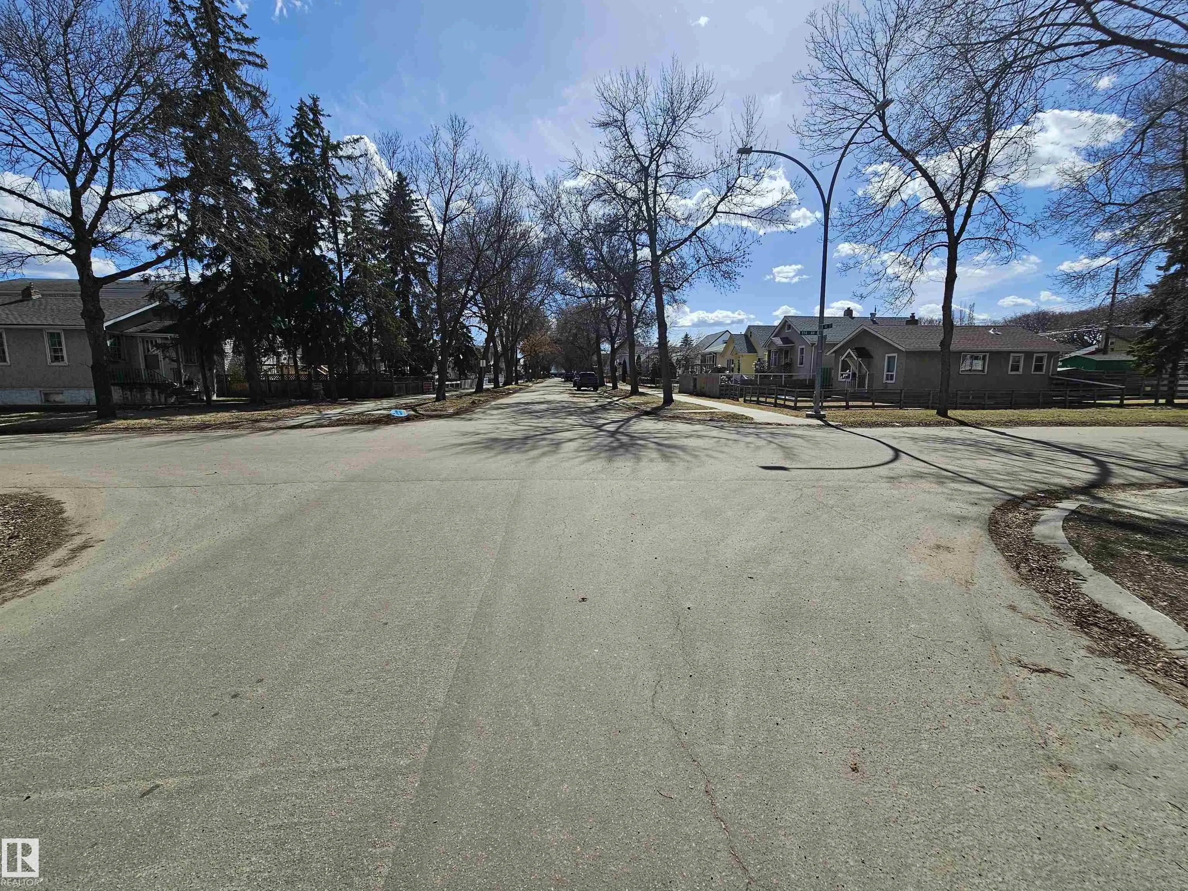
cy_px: 446
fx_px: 446
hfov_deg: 106.2
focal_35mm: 13
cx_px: 594
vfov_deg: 89.9
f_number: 2.2
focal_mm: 2.2
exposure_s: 1/3336
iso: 50
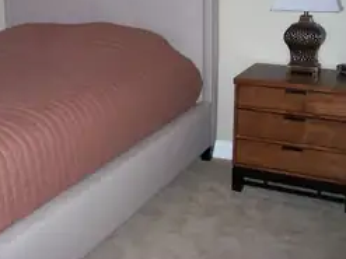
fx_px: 549
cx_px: 84
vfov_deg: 26.1
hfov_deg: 34.2
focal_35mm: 55
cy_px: 59
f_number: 2.7
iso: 140
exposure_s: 1/112
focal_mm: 5.6
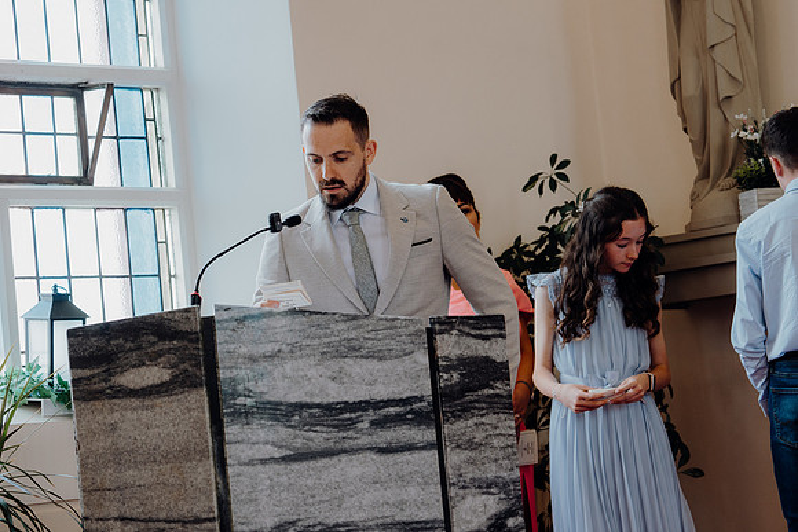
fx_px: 2328
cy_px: 266
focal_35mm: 105
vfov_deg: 13.0
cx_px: 399
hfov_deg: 19.5
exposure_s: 1/200
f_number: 2.8
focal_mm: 70
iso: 320
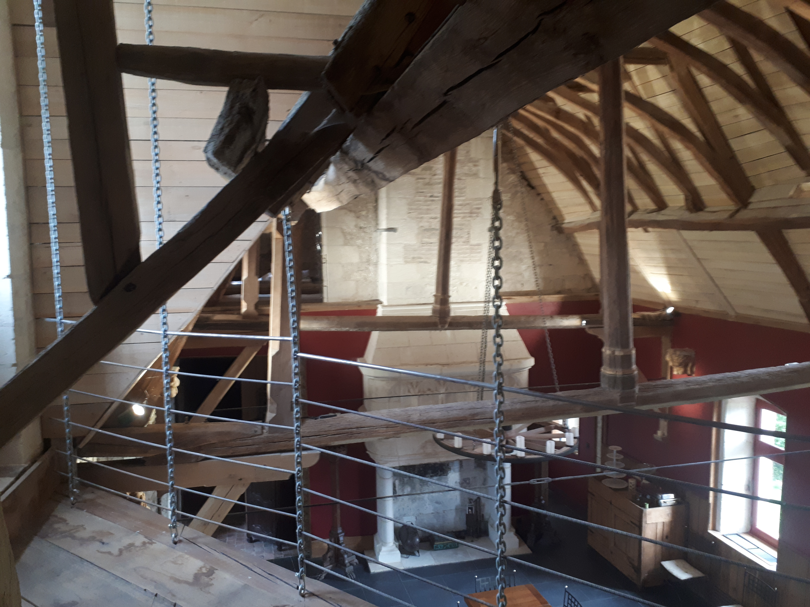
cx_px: 405
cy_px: 304
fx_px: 632
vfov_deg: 51.4
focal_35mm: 27
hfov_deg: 65.3
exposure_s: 1/30
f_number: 1.9
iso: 200
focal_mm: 3.6
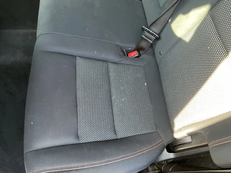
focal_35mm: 29
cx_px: 116
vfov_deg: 48.2
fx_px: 194
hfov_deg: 61.7
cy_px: 86
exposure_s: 1/60
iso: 160
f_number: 1.8
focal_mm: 3
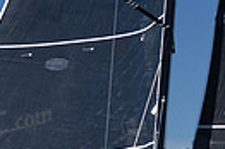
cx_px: 143
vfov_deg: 4.4
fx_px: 1935
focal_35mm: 310
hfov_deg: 6.7
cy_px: 205
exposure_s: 1/800
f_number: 4.5
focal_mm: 70
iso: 250
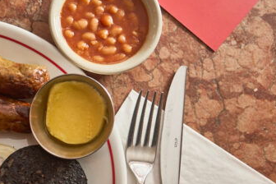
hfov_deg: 25.7
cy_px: 136
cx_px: 5
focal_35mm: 75
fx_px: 575
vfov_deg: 18.1
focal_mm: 29
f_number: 3.5
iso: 1000
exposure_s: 1/200
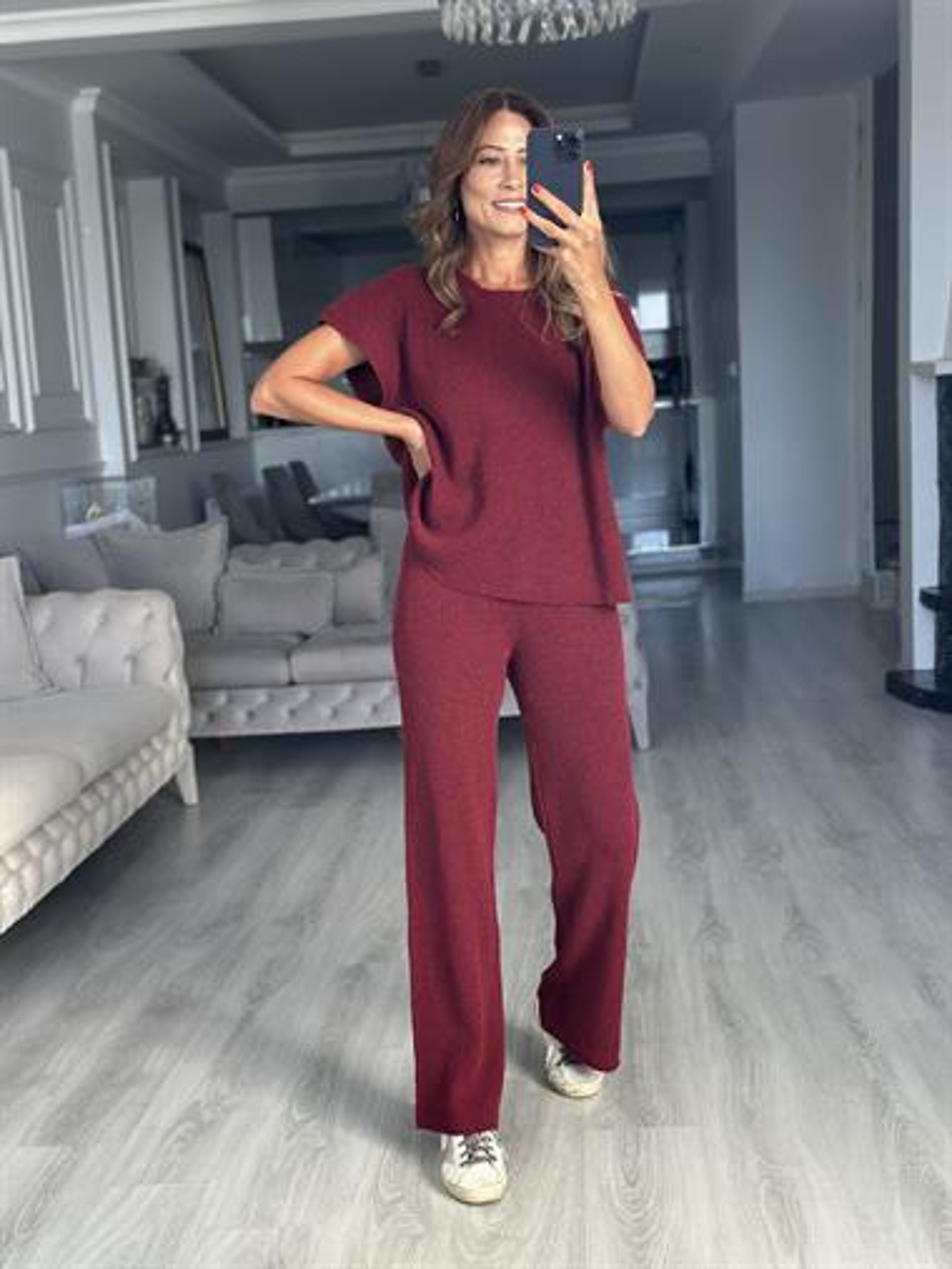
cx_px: 476
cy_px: 634
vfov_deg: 39.6
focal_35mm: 48
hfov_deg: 30.3
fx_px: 1759
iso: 100
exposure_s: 1/121
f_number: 1.78
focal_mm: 6.86
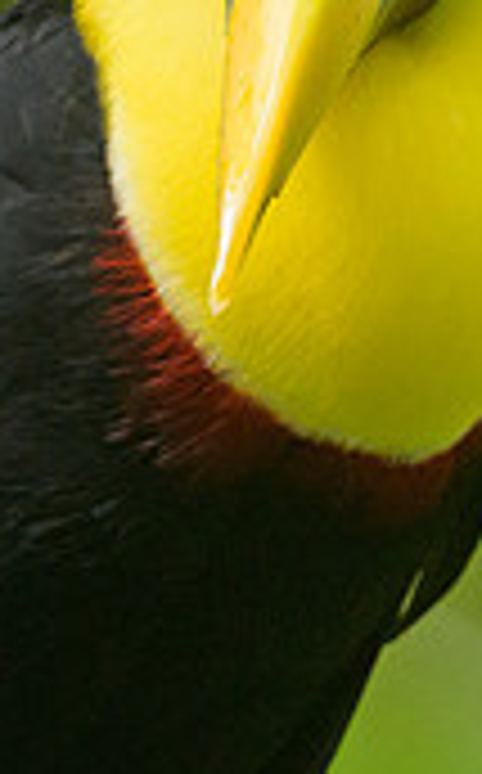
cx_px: 135
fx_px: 59364
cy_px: 590
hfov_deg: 0.5
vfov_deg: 0.7
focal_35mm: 2815
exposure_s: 1/200
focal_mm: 500
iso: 1800
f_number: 5.6
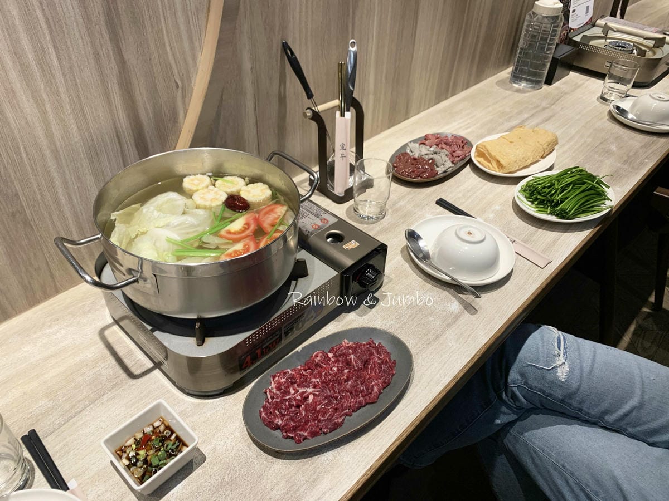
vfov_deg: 53.1
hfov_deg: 67.3
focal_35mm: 26
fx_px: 502
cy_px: 250
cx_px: 334
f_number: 1.8
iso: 80
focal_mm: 4.25
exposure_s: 1/60
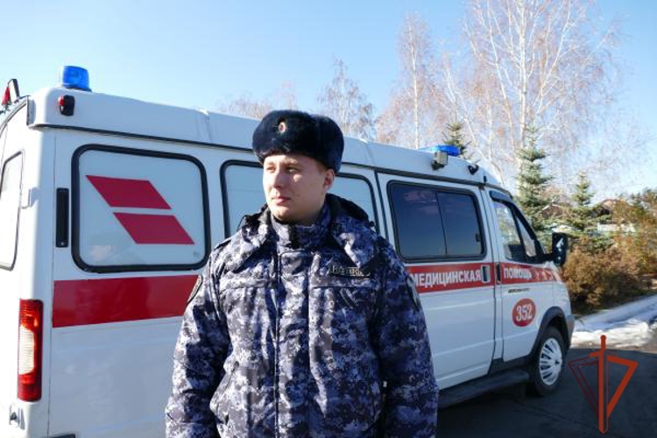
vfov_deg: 49.6
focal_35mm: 26
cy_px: 219
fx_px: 474
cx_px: 328
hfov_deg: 69.4
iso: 125
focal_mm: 9.46
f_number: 2.9
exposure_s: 1/1000
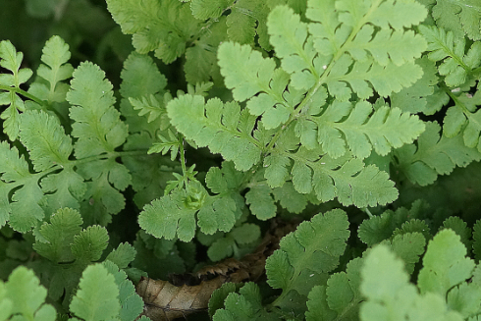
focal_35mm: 367
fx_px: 4905
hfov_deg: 5.6
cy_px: 22
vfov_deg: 3.7
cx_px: 443
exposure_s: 1/160
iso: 640
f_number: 3.5
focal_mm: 100
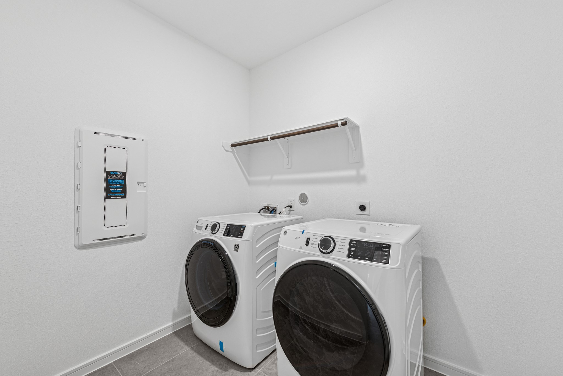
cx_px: 282
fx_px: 219
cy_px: 188
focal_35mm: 14
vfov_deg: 81.3
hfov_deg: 104.2
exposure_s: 1/4
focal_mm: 14
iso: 100
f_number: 8
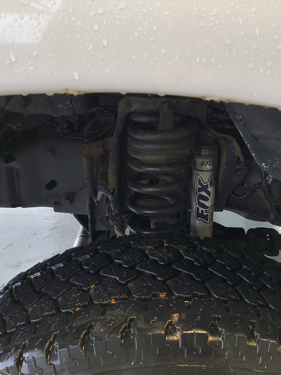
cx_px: 159
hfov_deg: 41.7
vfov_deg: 54.0
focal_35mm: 34
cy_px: 185
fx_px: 368
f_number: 1.7
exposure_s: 1/120
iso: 769
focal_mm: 4.68
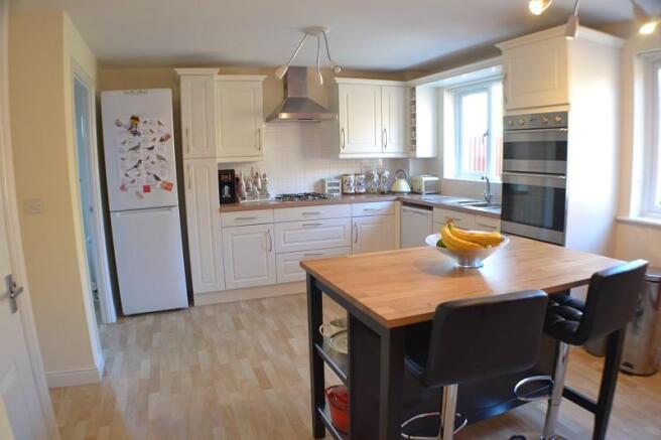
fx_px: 551
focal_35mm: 30
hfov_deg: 61.9
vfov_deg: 43.6
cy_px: 220
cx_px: 330
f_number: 3.8
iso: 800
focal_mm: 20
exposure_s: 1/40
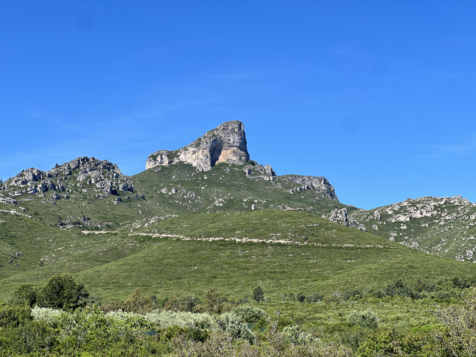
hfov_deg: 25.3
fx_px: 1059
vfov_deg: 19.1
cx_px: 238
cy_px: 178
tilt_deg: +9.9
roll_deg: -0.6
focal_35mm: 77
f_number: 2.8
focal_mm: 9
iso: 32
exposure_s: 1/657
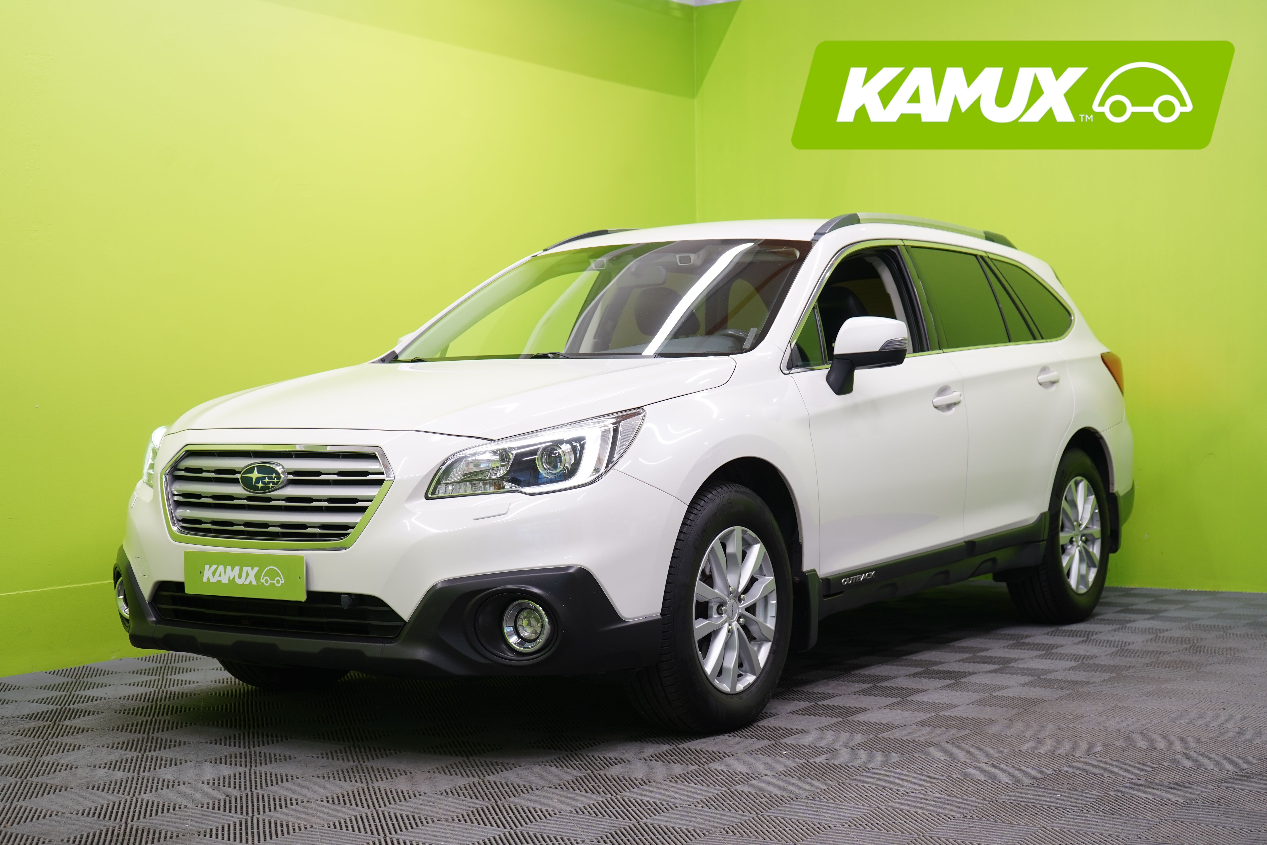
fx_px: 1830
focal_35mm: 52
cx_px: 634
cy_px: 422
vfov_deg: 26.0
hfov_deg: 38.2
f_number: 5
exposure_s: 1/30
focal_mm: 52
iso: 400
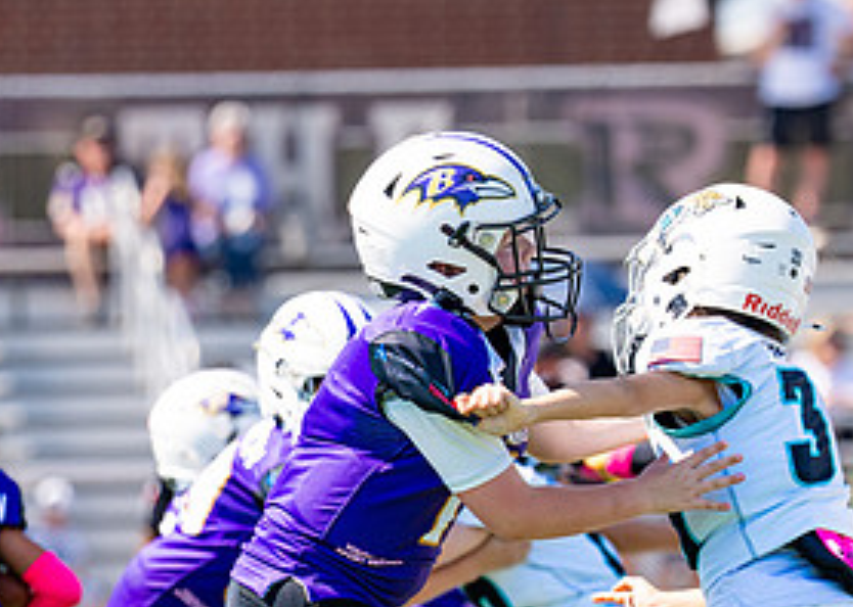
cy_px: 561
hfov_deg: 5.4
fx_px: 9076
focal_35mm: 375
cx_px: 451
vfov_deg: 3.8
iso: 100
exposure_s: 1/2000
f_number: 2.8
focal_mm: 143
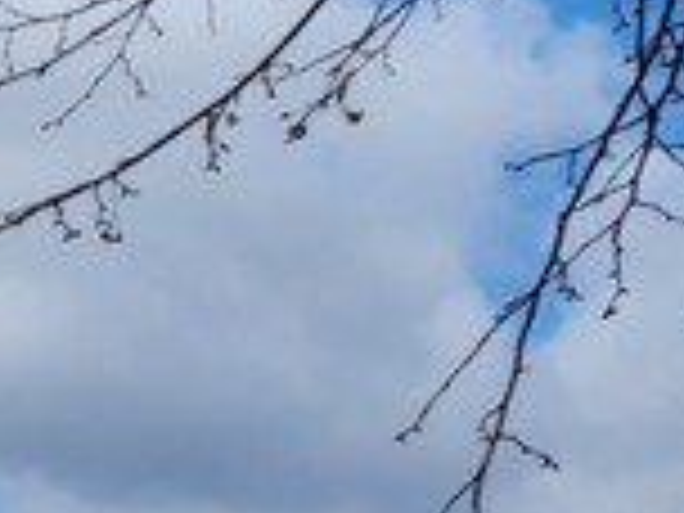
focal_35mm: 121
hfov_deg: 12.1
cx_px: -1084
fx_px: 2391
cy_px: 1008
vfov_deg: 11.2
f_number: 1.8
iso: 12
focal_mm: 6.4
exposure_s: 1/1235
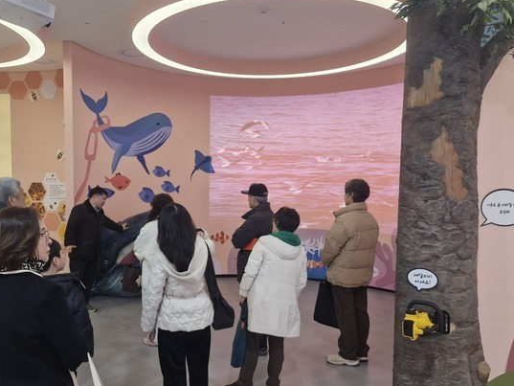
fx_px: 446
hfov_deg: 59.5
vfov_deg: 46.7
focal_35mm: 30
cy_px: 214
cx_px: 206
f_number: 1.8
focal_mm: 5.54
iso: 640
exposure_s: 1/120
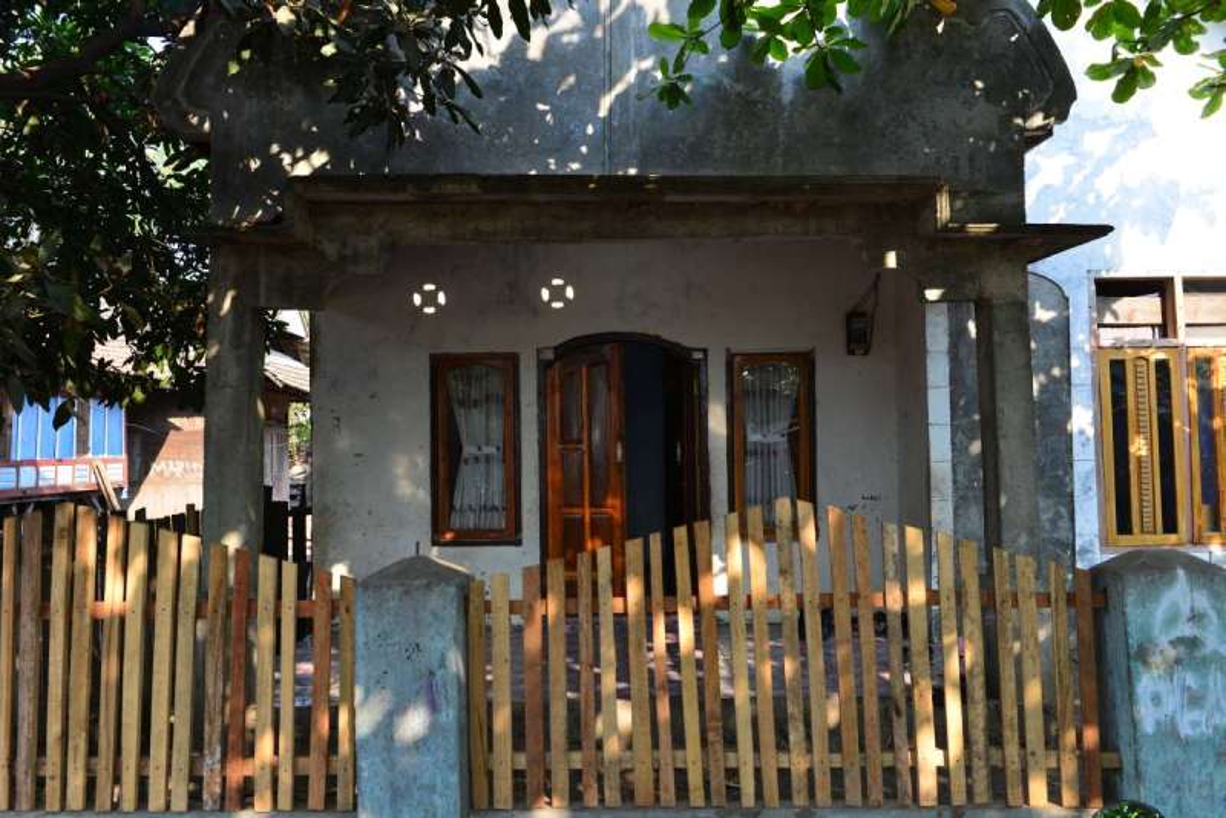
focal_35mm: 31
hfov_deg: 60.3
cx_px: 613
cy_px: 409
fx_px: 1056
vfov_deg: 42.4
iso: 250
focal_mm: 31
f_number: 6.3
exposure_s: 1/160
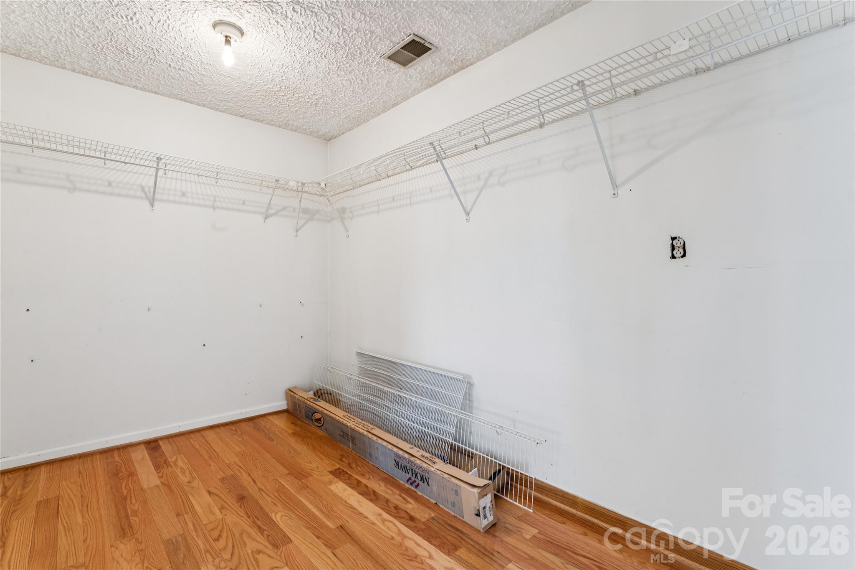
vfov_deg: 72.4
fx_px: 389
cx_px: 428
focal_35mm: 16
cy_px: 285
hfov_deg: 95.3
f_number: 13
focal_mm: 16.4
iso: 200
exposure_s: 1/3.33
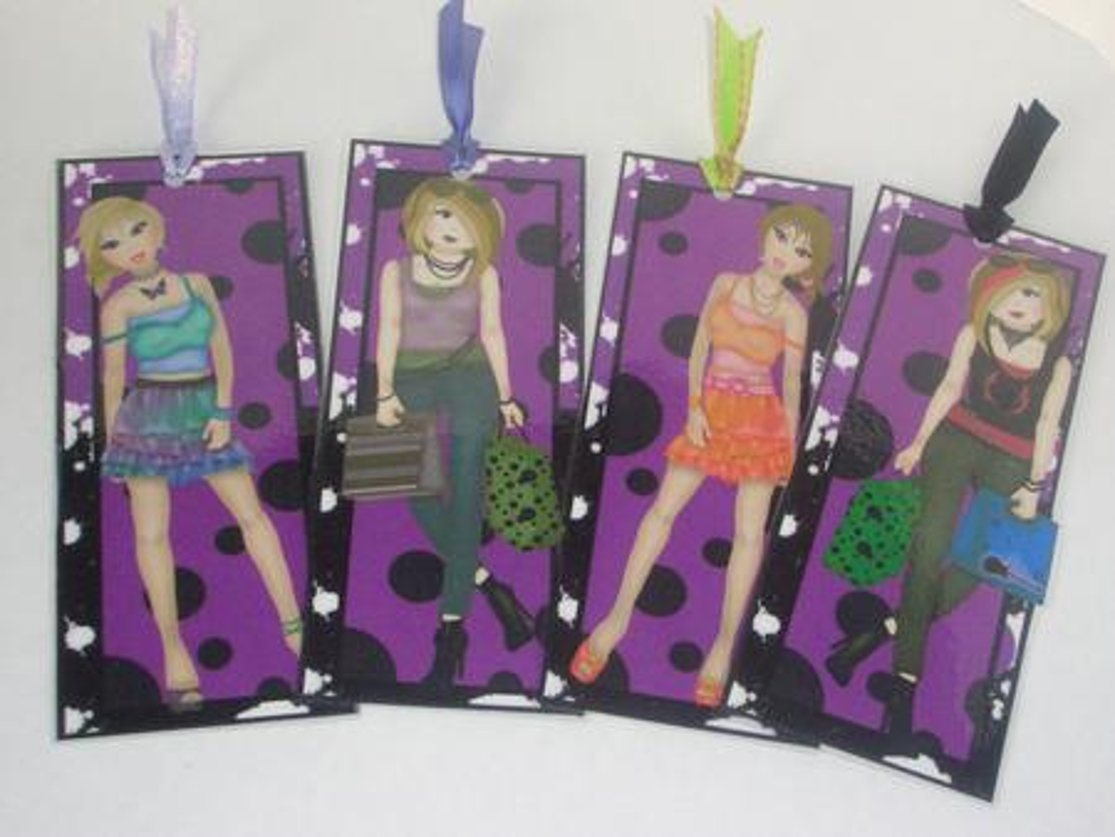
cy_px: 418
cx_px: 558
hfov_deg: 31.2
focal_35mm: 62
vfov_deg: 23.7
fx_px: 1998
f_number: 5.6
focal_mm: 10.2
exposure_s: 1/80
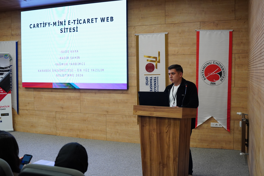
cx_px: 132
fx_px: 264
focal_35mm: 36
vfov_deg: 36.9
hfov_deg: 53.1
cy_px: 88
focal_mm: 24
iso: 1250
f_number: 2.8
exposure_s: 1/200
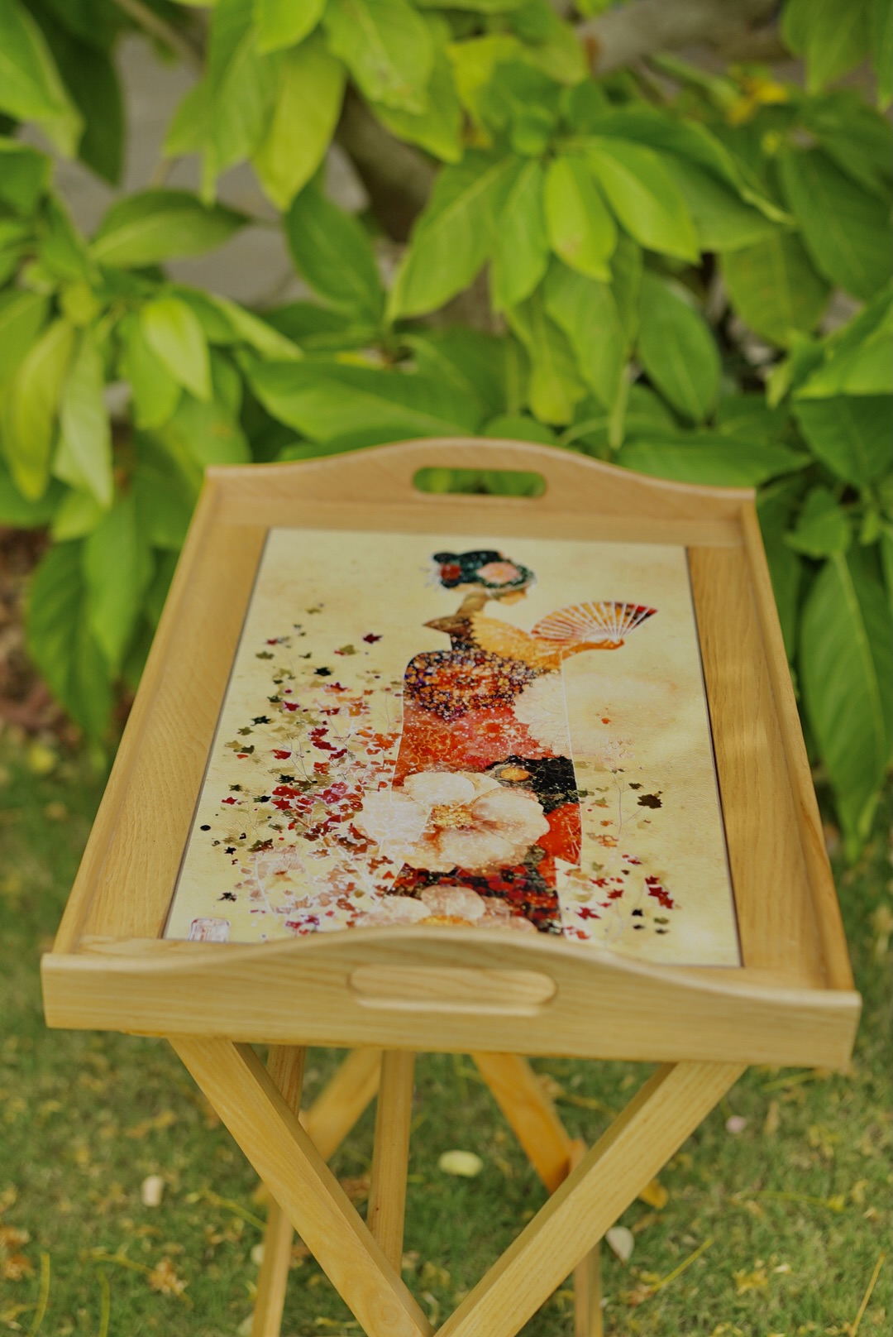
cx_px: 446
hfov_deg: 26.0
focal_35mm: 52
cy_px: 668
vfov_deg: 38.2
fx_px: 1931
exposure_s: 1/160
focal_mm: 35
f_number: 2
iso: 160
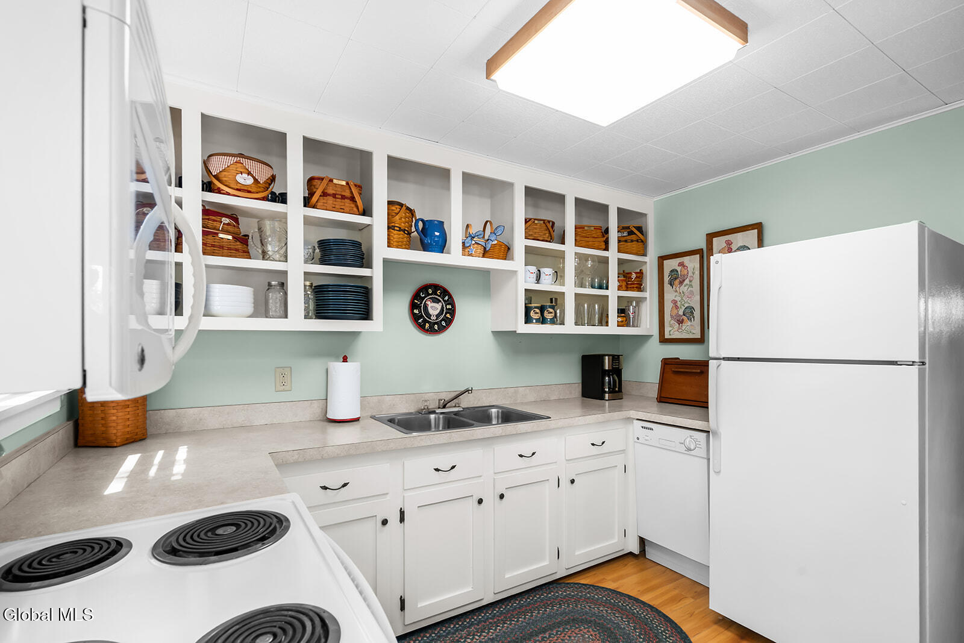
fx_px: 428
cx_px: 482
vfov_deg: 73.8
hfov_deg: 96.7
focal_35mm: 16
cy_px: 322
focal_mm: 16
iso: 400
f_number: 8
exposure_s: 1/8
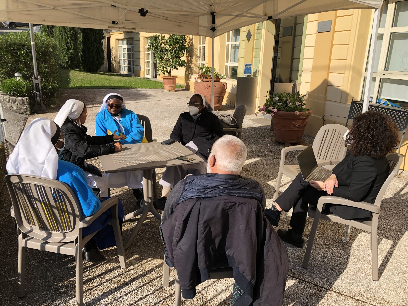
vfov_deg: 49.7
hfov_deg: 63.4
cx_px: 204
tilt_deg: -15.5
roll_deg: -1.9
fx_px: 330
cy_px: 153
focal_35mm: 28
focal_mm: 3.99
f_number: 1.8
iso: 20
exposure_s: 1/1715
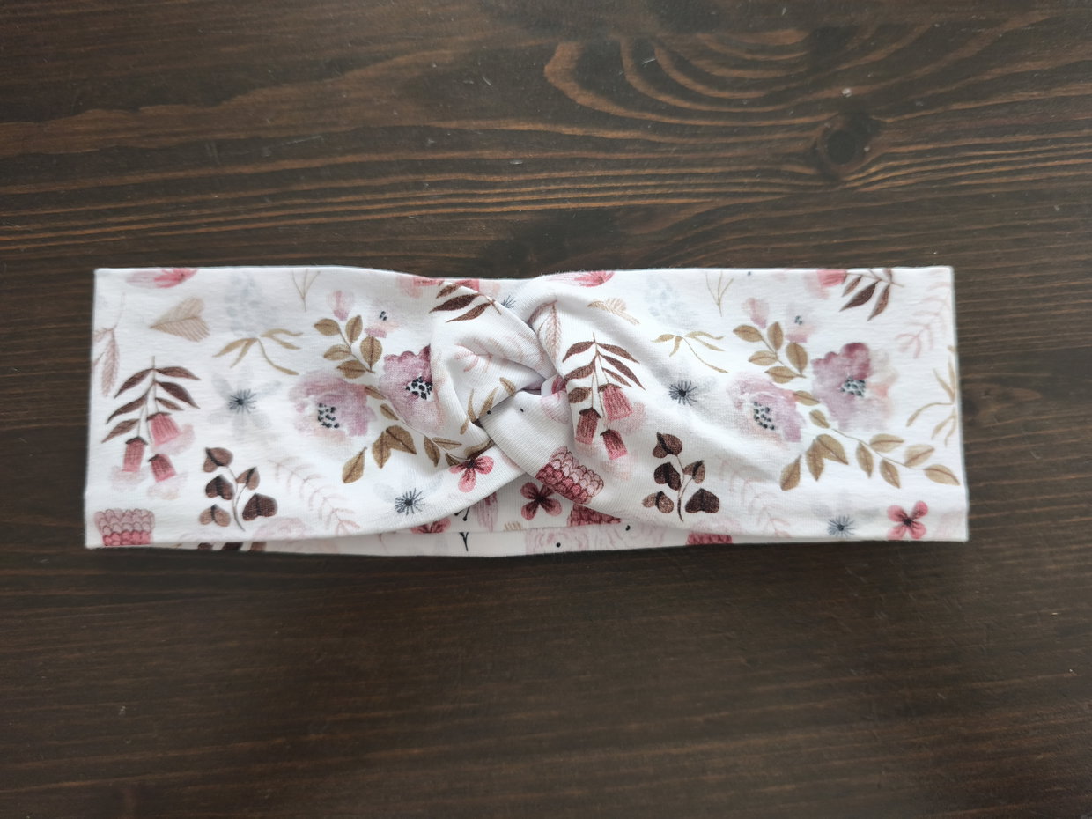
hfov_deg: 73.9
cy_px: 410
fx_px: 726
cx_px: 546
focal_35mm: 23
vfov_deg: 58.9
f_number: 1.6
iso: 320
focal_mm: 6.57
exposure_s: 1/50.1
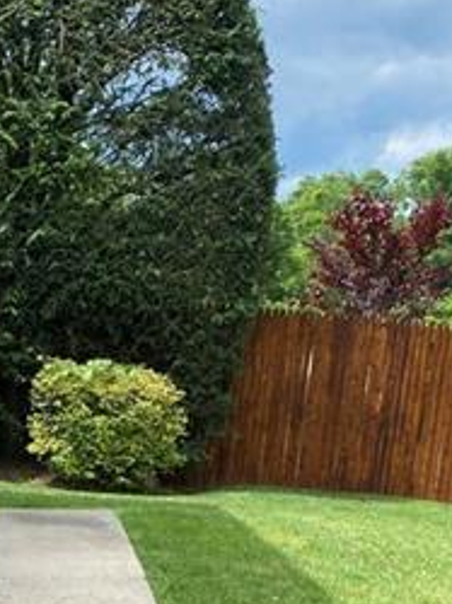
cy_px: 751
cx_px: 12
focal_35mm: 80
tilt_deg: -14.7
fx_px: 1395
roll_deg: +0.6
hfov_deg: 18.0
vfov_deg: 22.3
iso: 32
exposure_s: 1/890
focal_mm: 4.25
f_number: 1.8
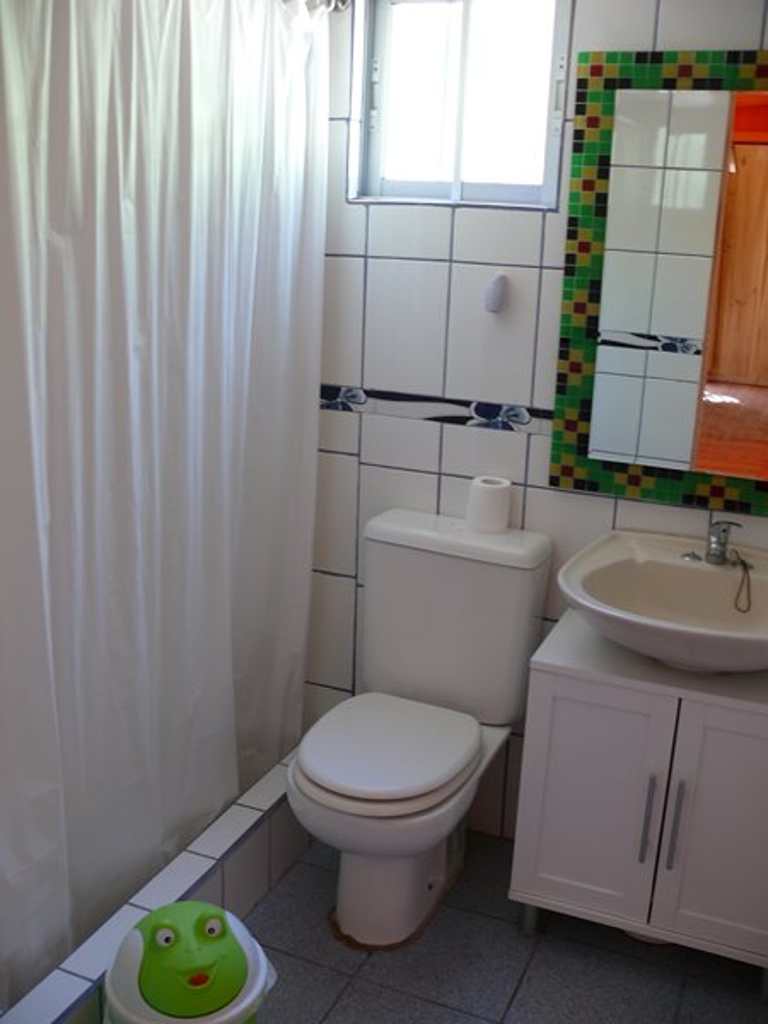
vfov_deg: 52.6
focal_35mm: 35
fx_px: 1035
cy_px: 512
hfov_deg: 40.7
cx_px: 384
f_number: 2.8
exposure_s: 1/4
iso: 100
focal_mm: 7.4
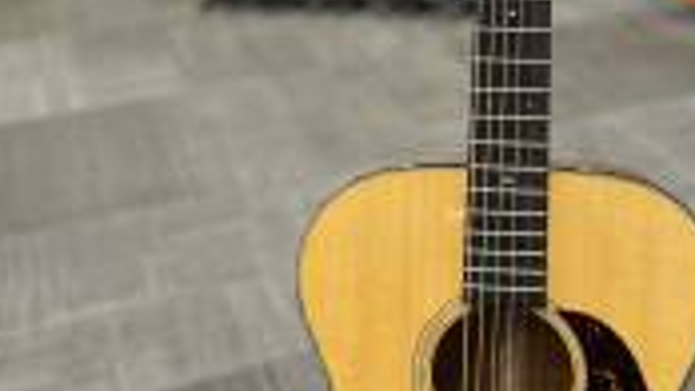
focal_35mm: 65
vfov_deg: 18.5
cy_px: 140
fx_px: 1198
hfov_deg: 31.8
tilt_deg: -22.5
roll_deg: +3.7
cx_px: 511
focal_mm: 5.7
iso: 80
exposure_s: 1/60
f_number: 1.5
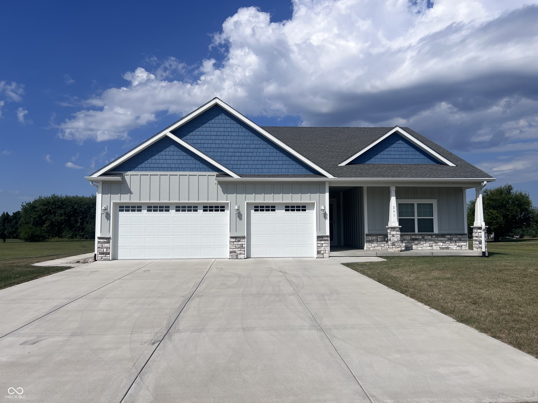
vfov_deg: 53.1
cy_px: 202
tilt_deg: +3.4
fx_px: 404
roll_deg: -0.1
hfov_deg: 67.3
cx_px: 269
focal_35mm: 26
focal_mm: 5.7
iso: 50
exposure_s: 1/11364
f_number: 1.5
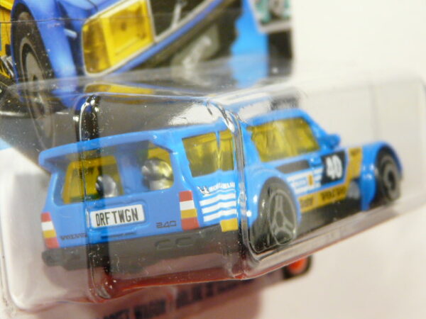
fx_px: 1391
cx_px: 213
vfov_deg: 13.1
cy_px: 160
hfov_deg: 17.4
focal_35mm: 113
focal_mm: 11.7
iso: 200
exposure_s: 1/50
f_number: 3.2
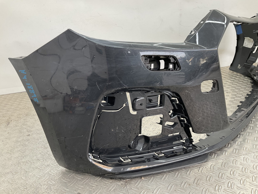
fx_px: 216
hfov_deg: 61.7
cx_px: 129
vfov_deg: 48.2
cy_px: 97
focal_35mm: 29
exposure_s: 1/100
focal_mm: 3
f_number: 1.8
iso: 32
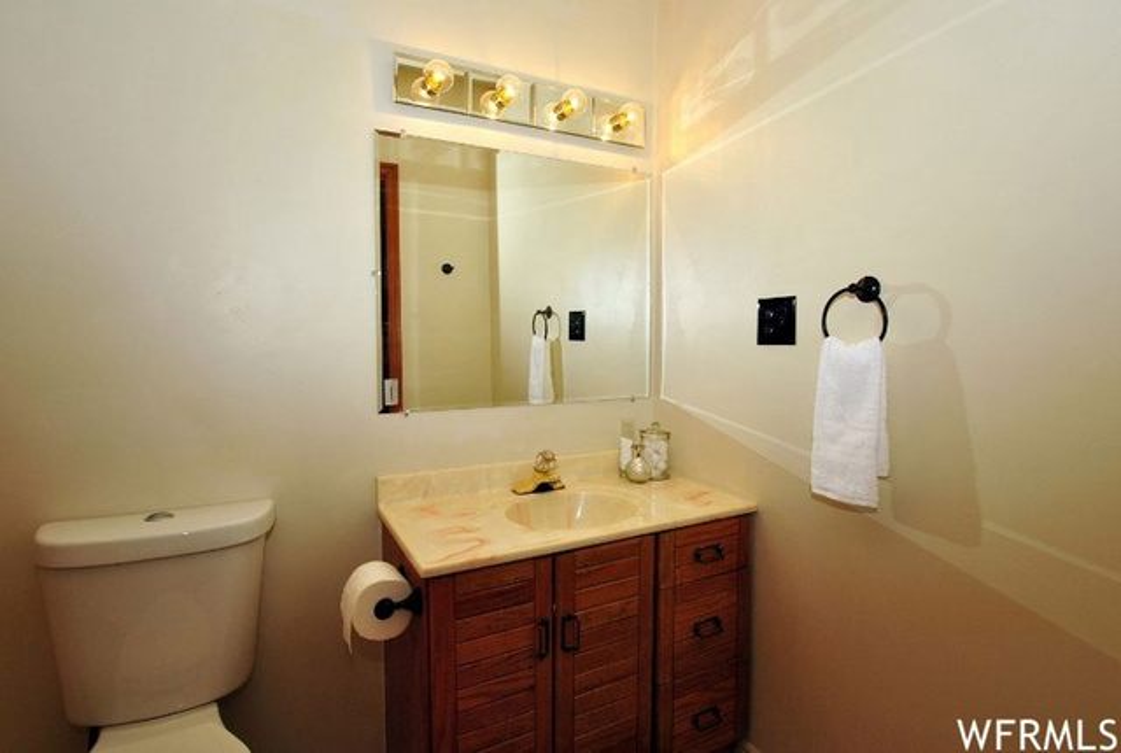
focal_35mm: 17
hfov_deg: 92.3
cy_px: 376
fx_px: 538
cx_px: 560
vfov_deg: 69.9
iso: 200
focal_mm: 11.5
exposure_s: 1/125
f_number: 4.5
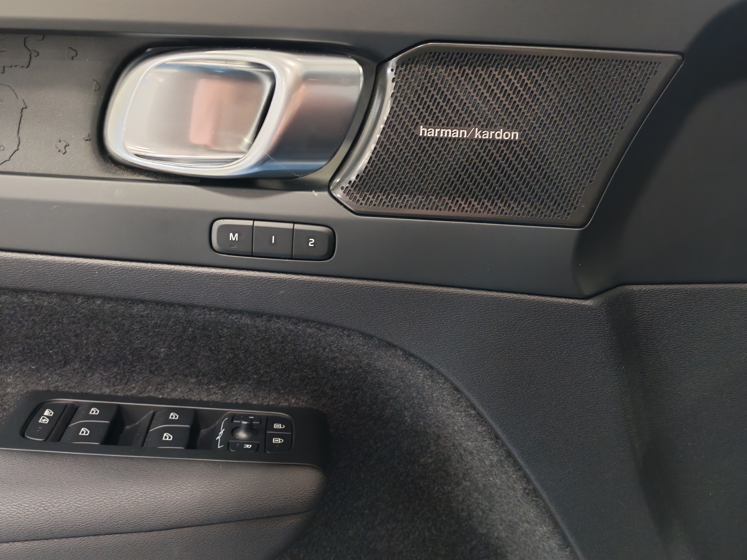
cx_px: 374
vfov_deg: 42.9
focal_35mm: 33
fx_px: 712
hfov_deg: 55.4
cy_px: 280
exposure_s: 1/50
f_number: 1.9
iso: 800
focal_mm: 6.12
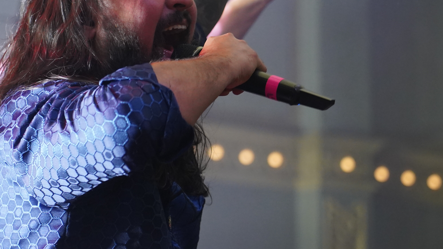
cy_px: 29
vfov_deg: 5.7
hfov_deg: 10.1
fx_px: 2490
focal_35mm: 212
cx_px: 122
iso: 3200
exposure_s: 1/160
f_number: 4
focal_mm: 105
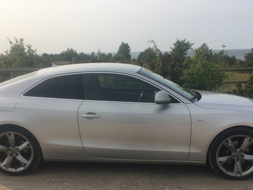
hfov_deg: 44.8
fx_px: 307
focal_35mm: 42
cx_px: 122
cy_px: 133
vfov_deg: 33.9
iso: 25
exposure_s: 1/1350
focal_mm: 4.15
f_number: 2.2
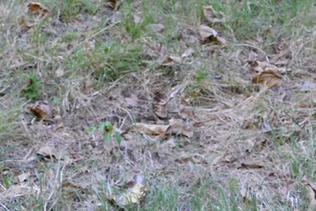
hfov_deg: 13.4
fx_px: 1335
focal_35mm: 152
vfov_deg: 8.4
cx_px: 241
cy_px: -263
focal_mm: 32
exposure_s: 1/80
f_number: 4.5
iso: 320
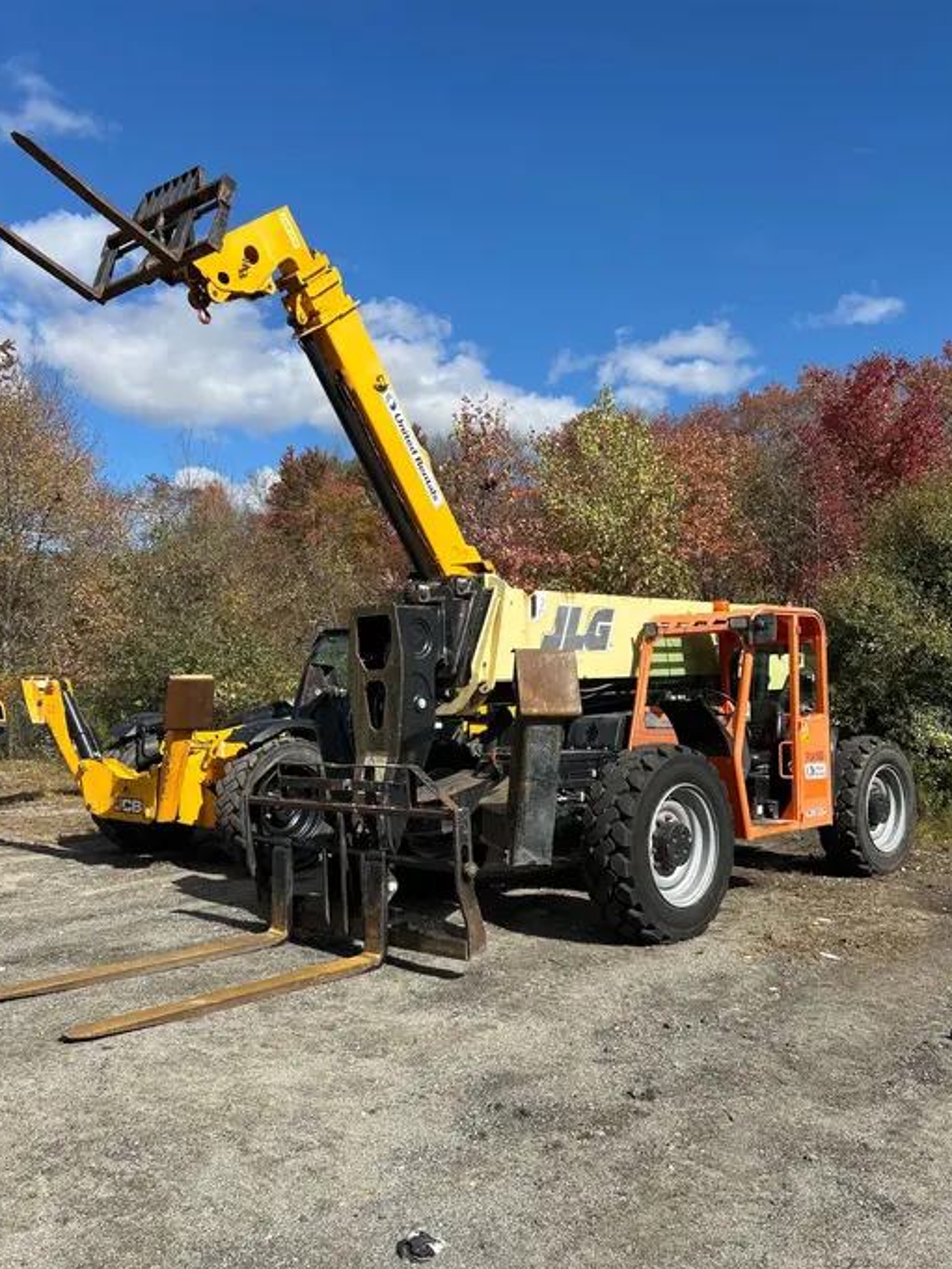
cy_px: 679
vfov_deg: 63.4
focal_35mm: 28
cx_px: 456
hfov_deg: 49.7
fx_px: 1026
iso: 50
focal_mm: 5.7
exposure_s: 1/4444
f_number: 1.5
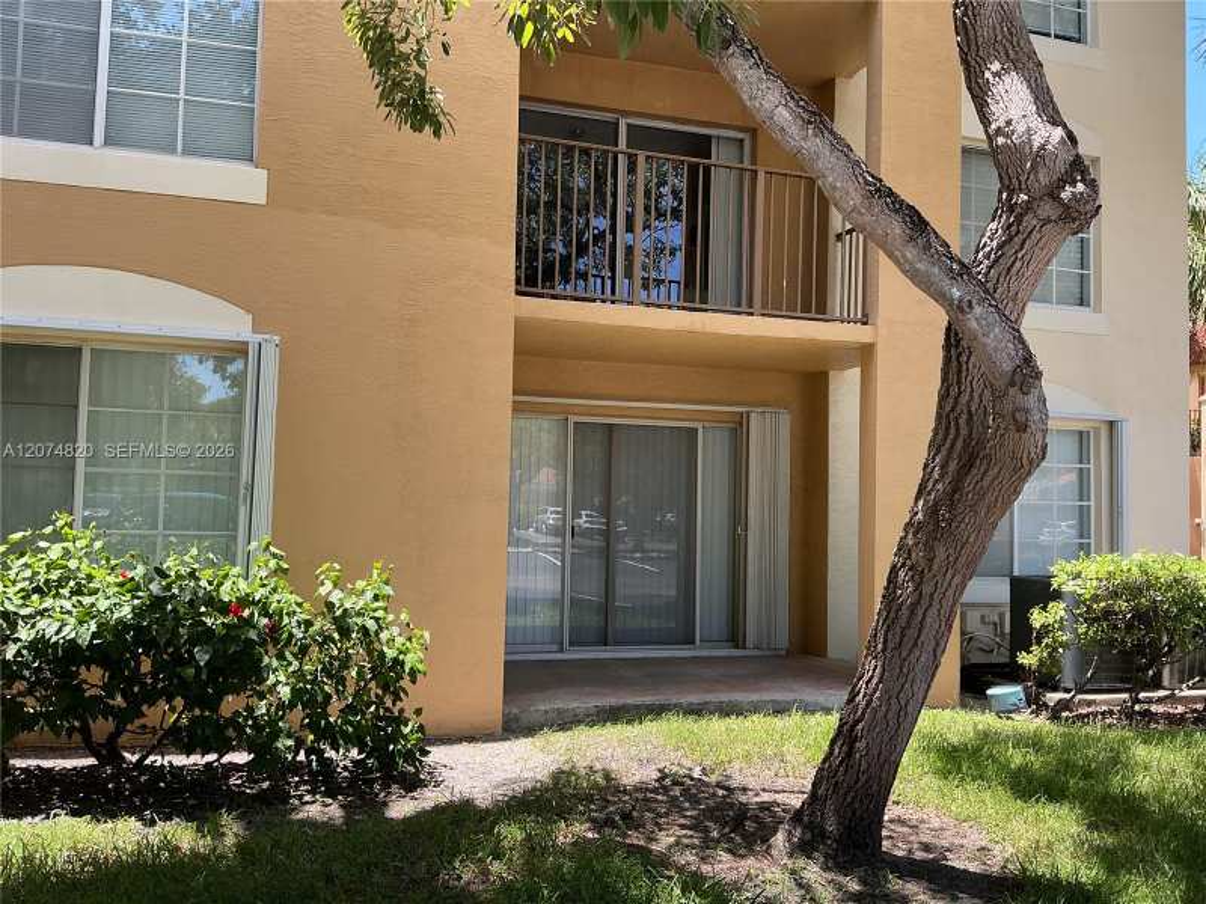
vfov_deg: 48.2
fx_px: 1010
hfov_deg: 61.7
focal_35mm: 29
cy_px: 452
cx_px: 603
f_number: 1.8
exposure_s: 1/247
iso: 25
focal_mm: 3
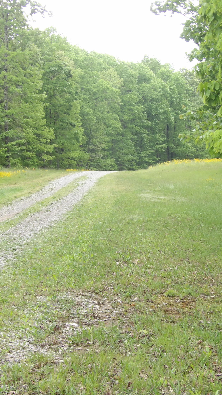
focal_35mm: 91
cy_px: 197
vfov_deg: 23.4
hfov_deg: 13.3
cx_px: 137
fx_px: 952
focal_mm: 11.1
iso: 121
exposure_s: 1/60
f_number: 4
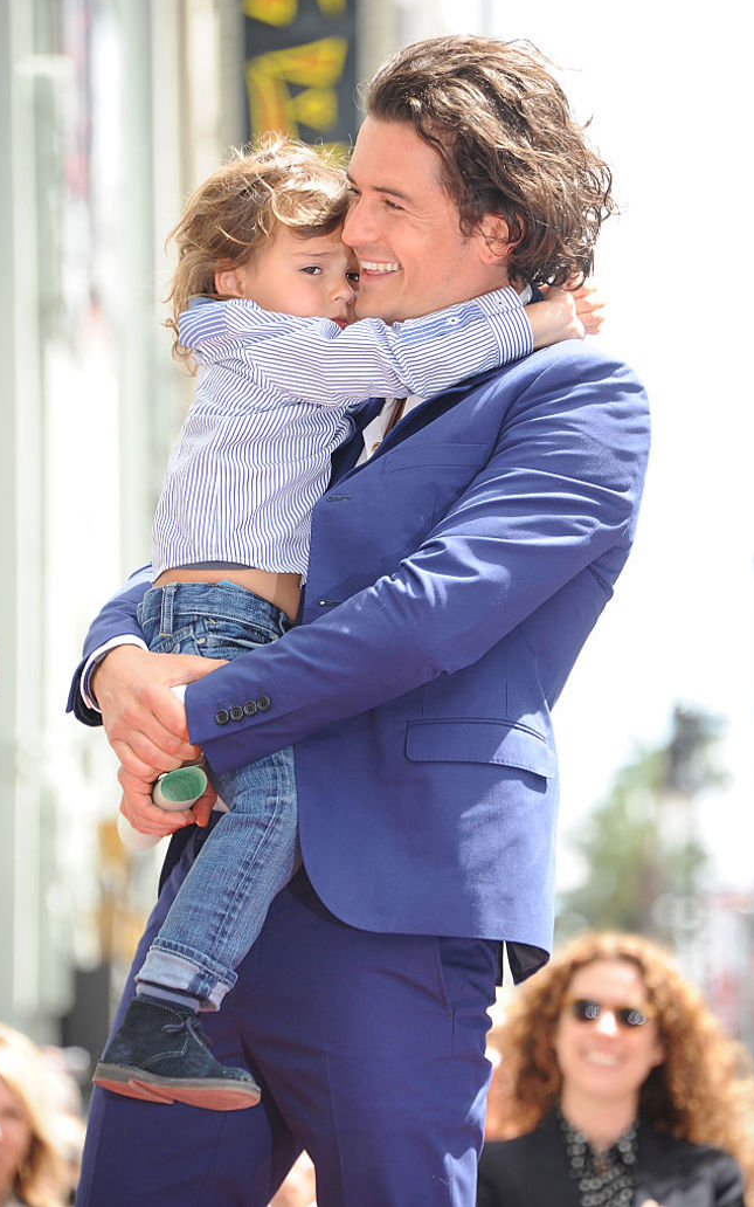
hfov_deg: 4.3
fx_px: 10094
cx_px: 378
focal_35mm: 307
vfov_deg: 6.8
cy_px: 602
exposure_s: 1/320
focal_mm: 300
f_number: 7.1
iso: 640
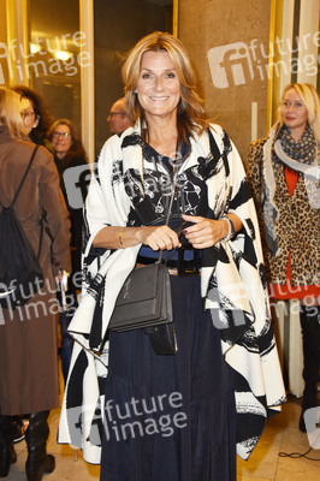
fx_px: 641
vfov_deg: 41.1
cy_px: 240
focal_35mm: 48
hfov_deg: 28.0
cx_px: 160
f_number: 5.6
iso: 640
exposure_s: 1/60
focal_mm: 48
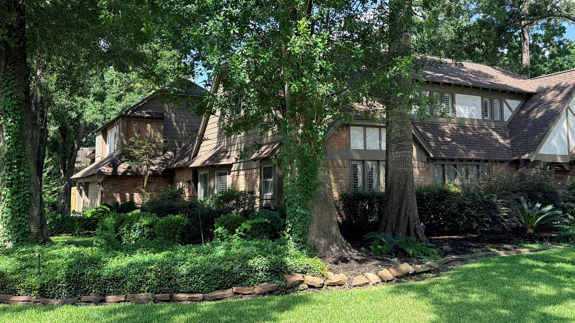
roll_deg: +0.6
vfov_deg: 33.7
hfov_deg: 56.2
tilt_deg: +6.0
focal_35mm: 35
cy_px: 138
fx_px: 534
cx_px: 347
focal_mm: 6.76
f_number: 1.78
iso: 100
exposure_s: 1/1464
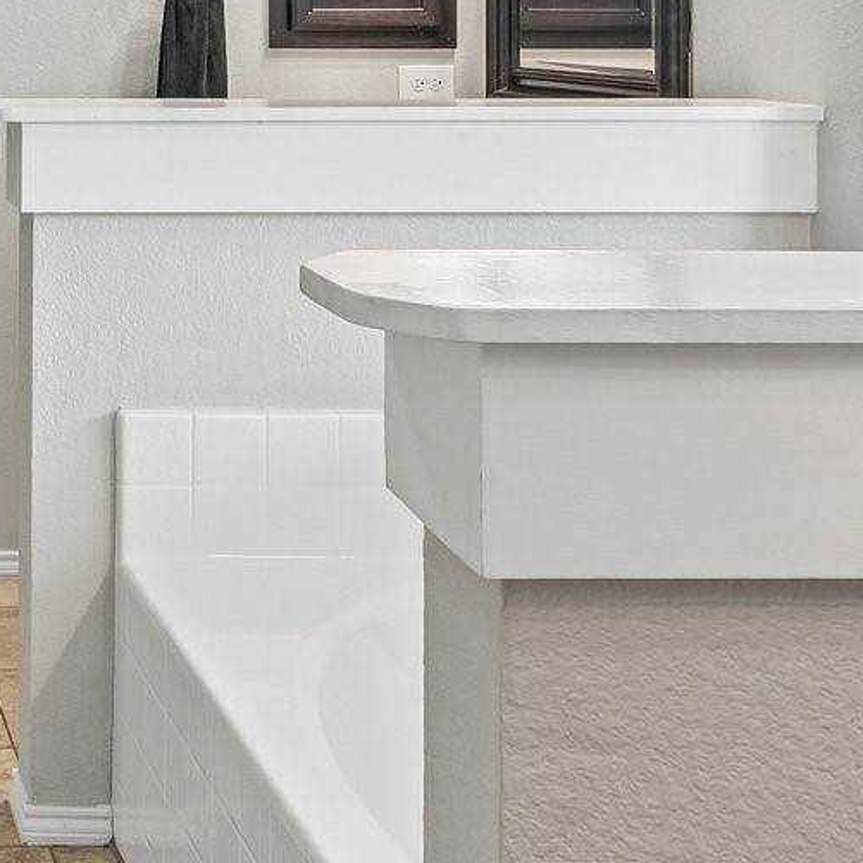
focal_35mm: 59
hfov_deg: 24.8
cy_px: -28
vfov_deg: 27.2
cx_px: -295
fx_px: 1664
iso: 400
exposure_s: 1/60
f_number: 8
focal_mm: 17
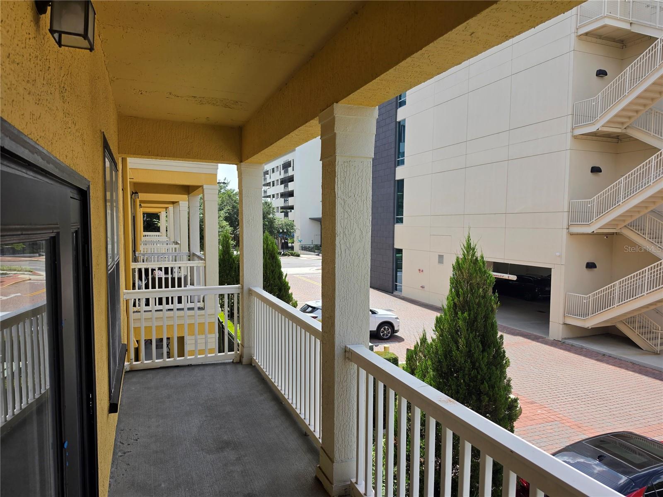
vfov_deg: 58.9
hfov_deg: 73.9
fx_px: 441
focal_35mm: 23
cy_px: 248
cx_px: 332
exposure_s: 1/3067
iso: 64
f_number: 1.4
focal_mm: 6.5
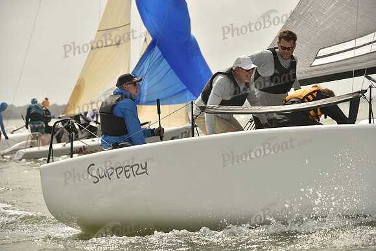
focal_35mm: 200
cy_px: 126
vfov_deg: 6.9
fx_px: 2089
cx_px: 188
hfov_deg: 10.3
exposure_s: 1/1600
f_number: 7.1
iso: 320
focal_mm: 200
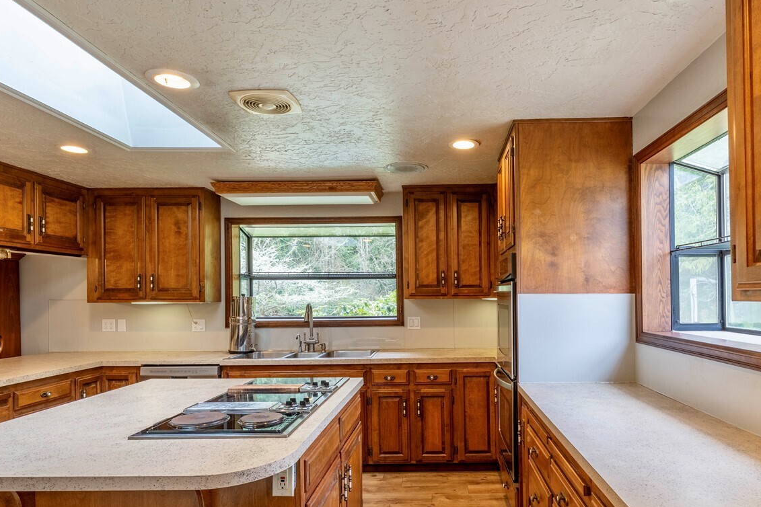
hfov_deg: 81.2
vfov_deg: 58.4
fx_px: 444
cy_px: 330
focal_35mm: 21
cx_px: 383
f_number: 8
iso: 320
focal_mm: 14
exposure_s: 1/100
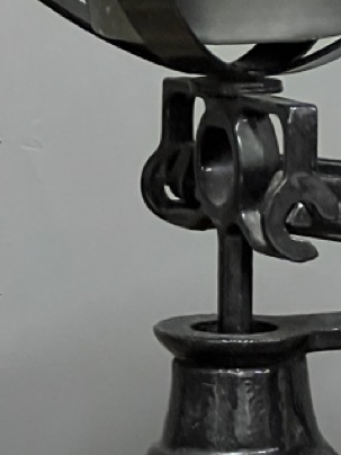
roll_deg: +0.6
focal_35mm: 244
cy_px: 161
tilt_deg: -5.1
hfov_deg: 6.0
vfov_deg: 8.1
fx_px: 3205
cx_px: 476
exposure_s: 1/25
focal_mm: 9
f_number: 2.8
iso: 1250
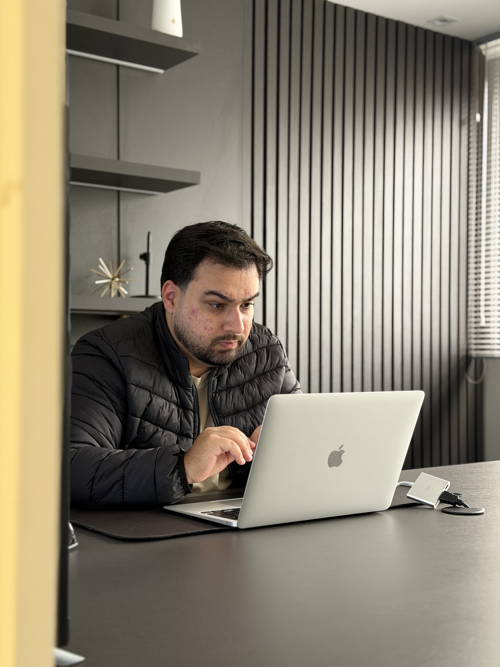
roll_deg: -0.4
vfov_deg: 39.7
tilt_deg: -0.3
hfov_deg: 30.3
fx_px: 924
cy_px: 334
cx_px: 250
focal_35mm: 48
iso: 250
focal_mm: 6.76
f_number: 1.78
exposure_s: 1/48
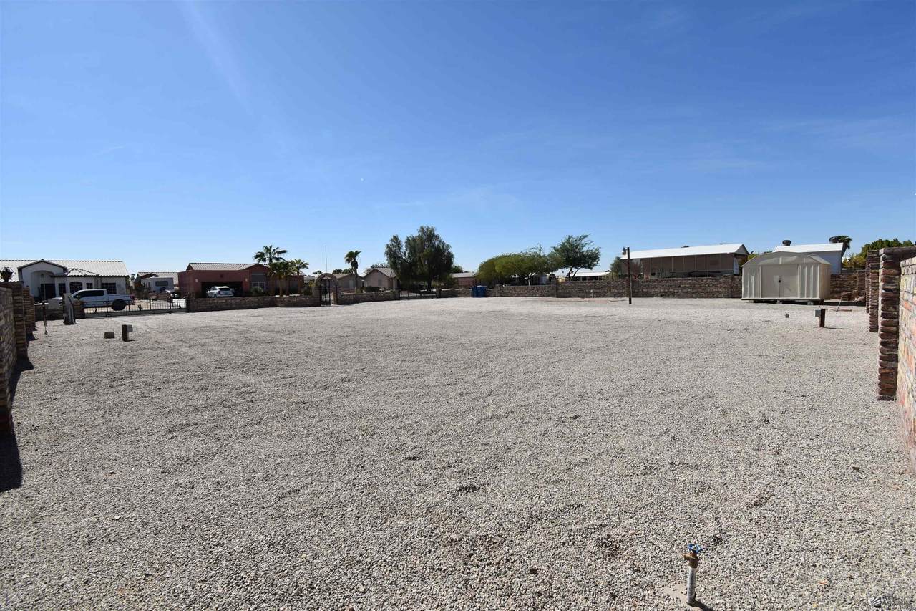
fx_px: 382
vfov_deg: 77.3
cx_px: 458
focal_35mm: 15
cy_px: 306
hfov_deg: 100.4
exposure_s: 1/500
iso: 110
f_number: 8
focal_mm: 10
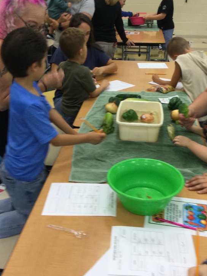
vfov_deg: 42.9
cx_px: 116
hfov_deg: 32.8
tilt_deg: -23.5
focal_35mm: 44
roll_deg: -1.8
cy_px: 130
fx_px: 351
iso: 50
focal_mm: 3.3
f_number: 2.4
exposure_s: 1/30
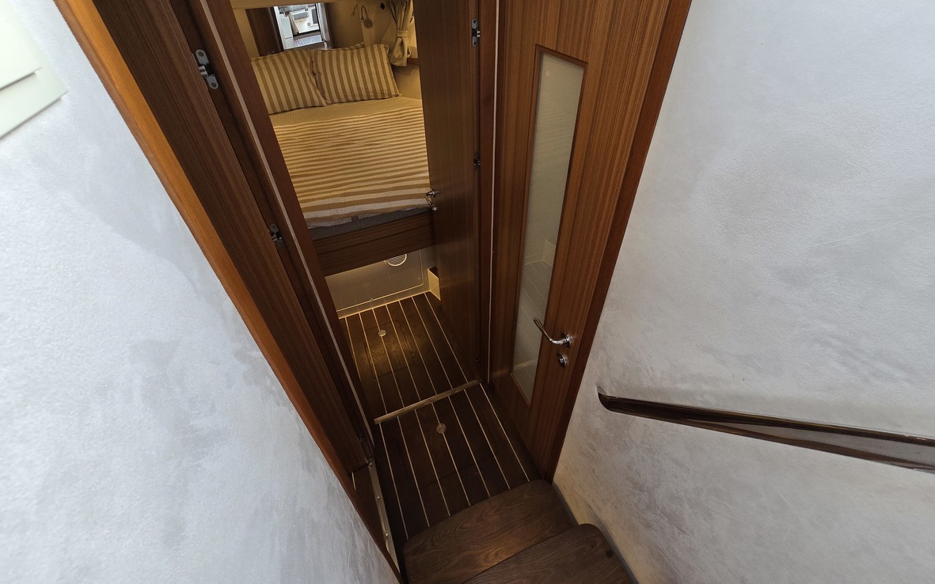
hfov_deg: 105.3
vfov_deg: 78.3
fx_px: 357
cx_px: 473
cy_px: 255
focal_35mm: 14
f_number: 2.2
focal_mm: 2.2
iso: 50
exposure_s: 1/100
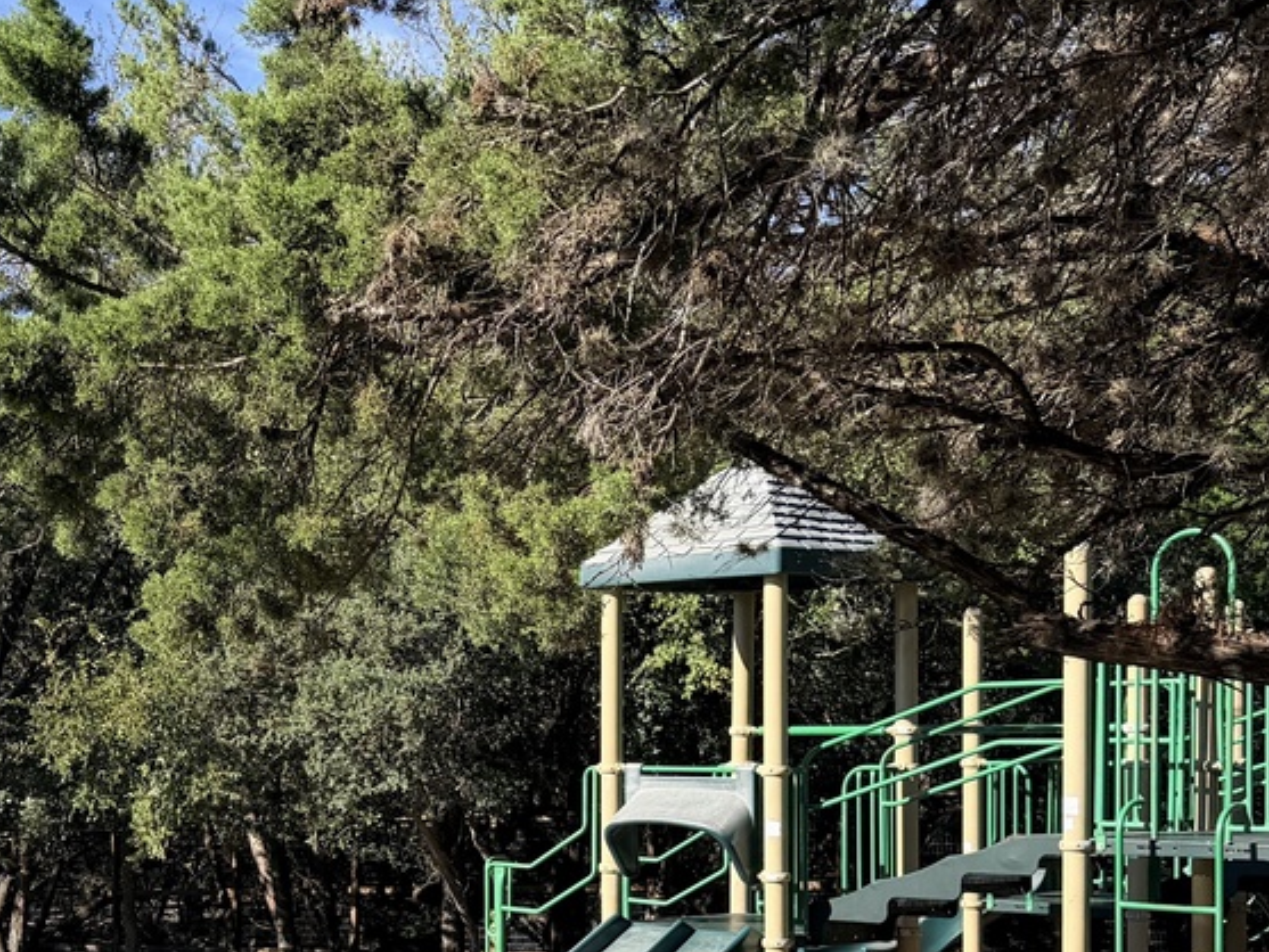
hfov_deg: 29.6
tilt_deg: -0.3
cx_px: 75
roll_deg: +0.1
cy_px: 768
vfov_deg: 23.3
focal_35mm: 62
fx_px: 2273
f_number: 1.78
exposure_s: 1/2611
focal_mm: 6.76
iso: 80
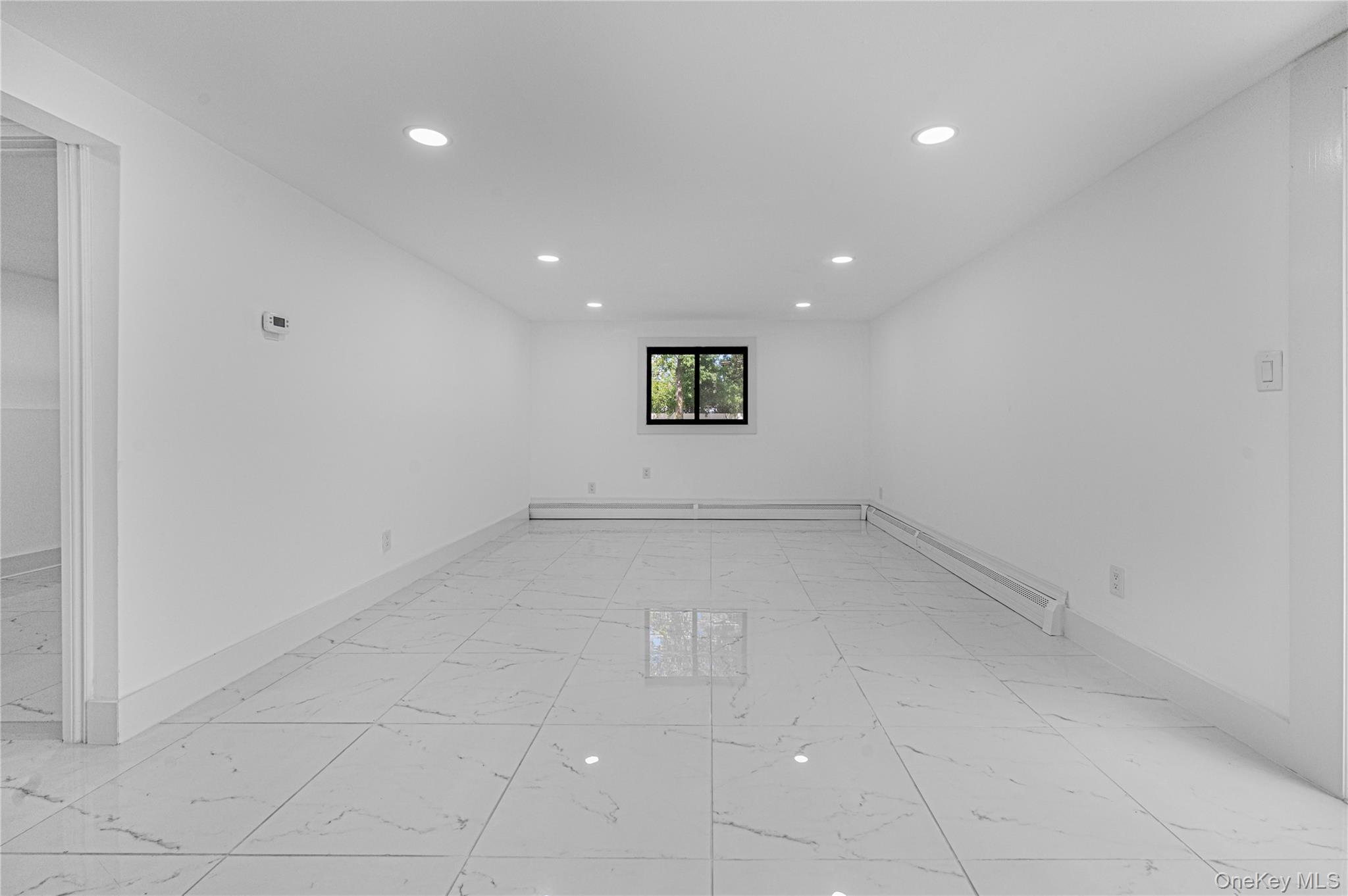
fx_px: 524
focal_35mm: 14
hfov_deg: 104.3
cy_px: 448
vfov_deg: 81.1
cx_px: 674
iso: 1000
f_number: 9
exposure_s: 1/100
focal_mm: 14
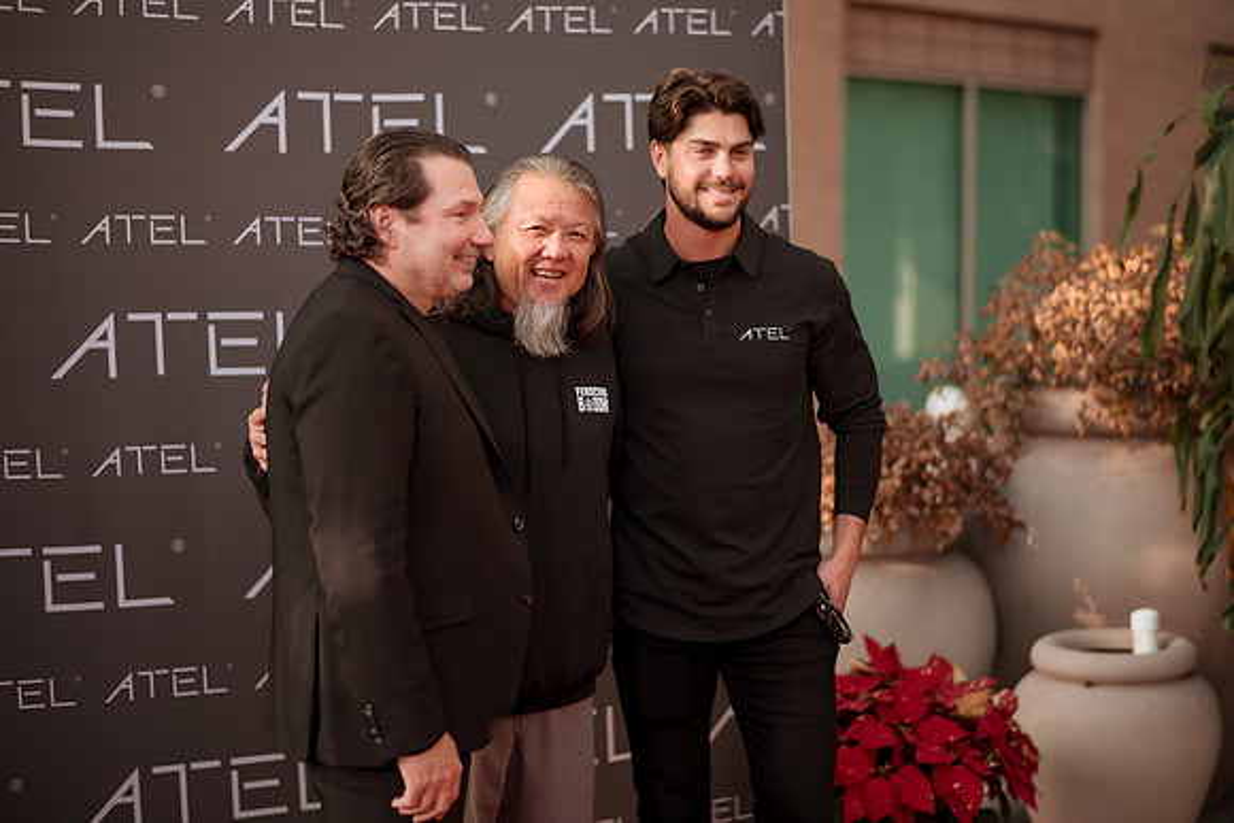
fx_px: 1988
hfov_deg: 34.5
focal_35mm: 58
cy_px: 412
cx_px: 617
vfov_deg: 23.4
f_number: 1.4
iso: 125
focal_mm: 58
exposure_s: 1/2000
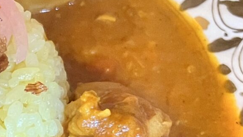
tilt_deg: -63.6
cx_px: -119
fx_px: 812
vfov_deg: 9.4
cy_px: 194
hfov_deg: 15.7
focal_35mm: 126
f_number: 1.6
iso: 500
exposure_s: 1/60
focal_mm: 5.1
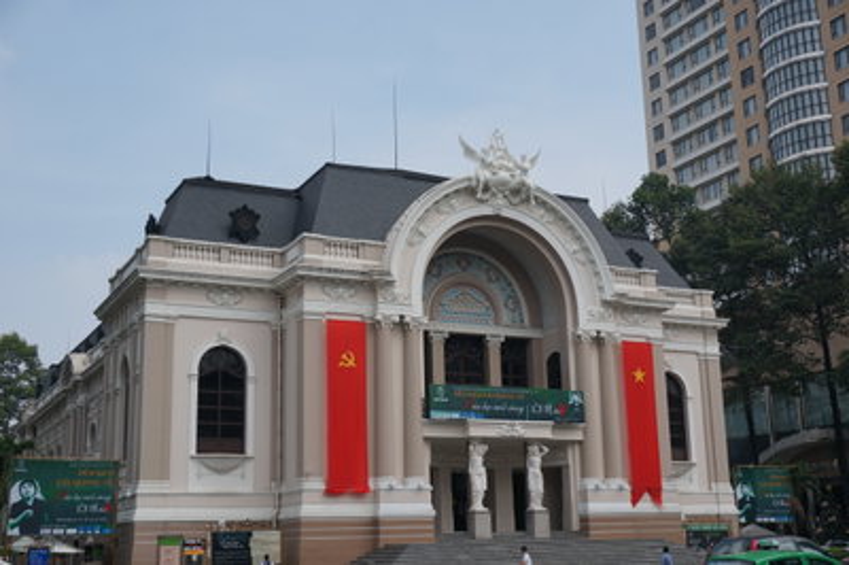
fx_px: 1096
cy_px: 282
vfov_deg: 28.9
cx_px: 424
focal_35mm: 46
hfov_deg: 42.4
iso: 100
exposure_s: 1/320
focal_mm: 31
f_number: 9
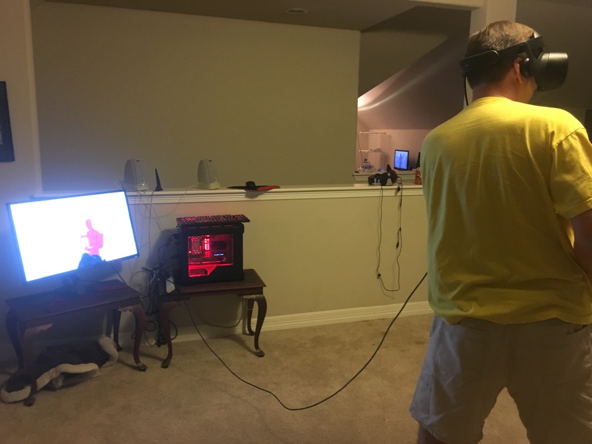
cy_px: 222
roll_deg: -0.4
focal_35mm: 29
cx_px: 296
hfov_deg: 61.7
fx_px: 496
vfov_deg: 48.2
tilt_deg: -10.4
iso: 250
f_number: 2.2
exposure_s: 1/15
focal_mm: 4.15
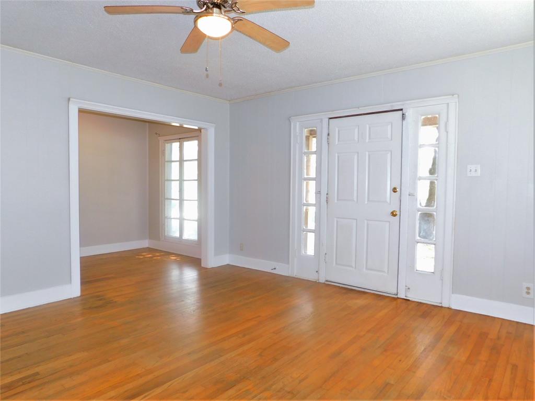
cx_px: 268
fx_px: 355
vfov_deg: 58.8
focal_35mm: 23
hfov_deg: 74.0
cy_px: 200
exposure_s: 1/30
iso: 200
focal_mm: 4
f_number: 3
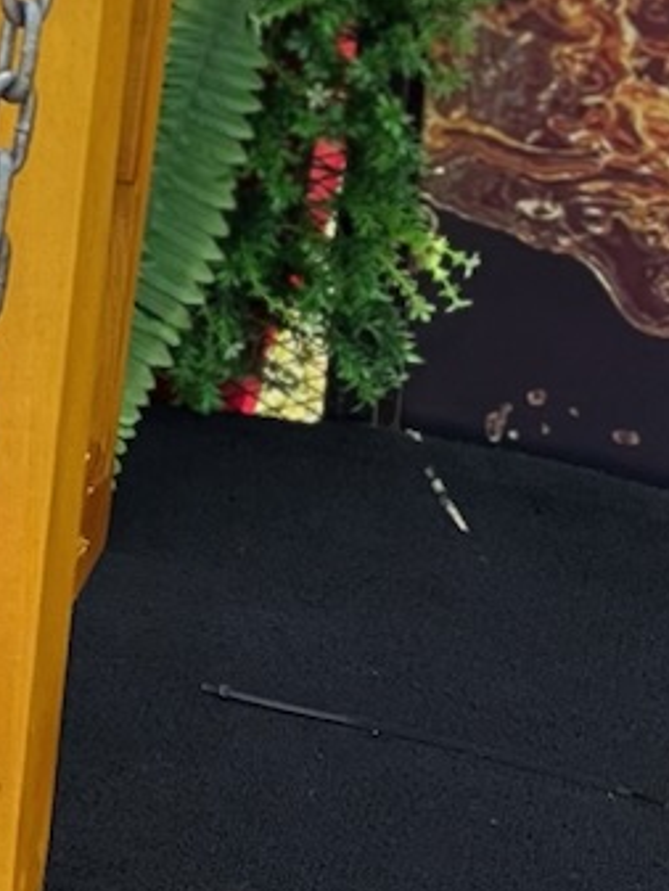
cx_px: -1092
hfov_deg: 8.4
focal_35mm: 158
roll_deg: -1.6
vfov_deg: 11.5
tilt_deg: -10.9
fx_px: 4069
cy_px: -740
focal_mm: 5.1
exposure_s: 1/772
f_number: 1.6
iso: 50
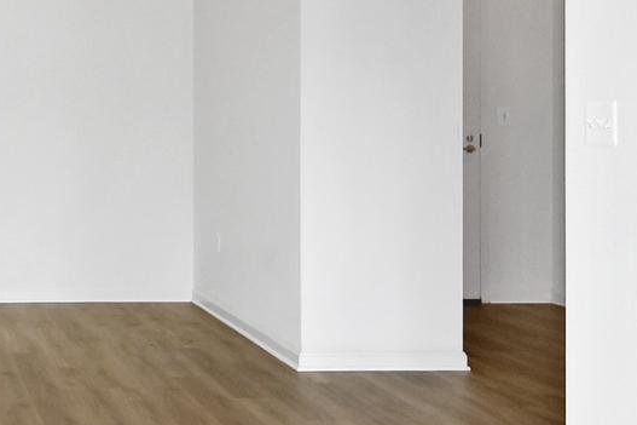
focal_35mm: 70
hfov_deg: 26.5
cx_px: -70
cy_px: 139
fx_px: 1238
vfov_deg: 19.4
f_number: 4
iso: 220
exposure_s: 1/60
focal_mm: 12
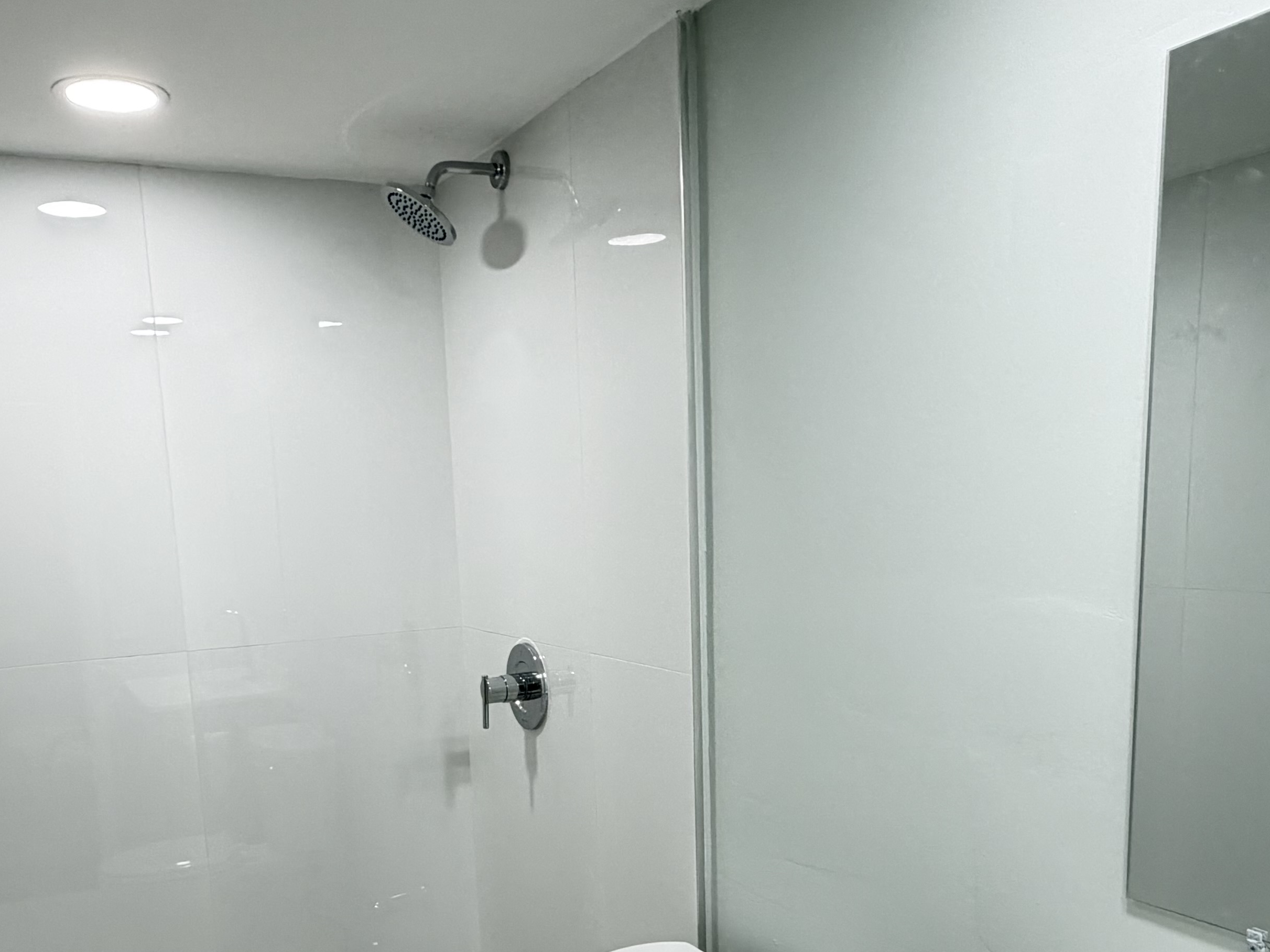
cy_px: 730
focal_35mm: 33
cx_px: 557
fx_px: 1211
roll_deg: +2.3
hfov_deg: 55.2
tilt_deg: -10.4
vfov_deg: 41.5
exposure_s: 1/120
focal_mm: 2.22
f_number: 2.2
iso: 250
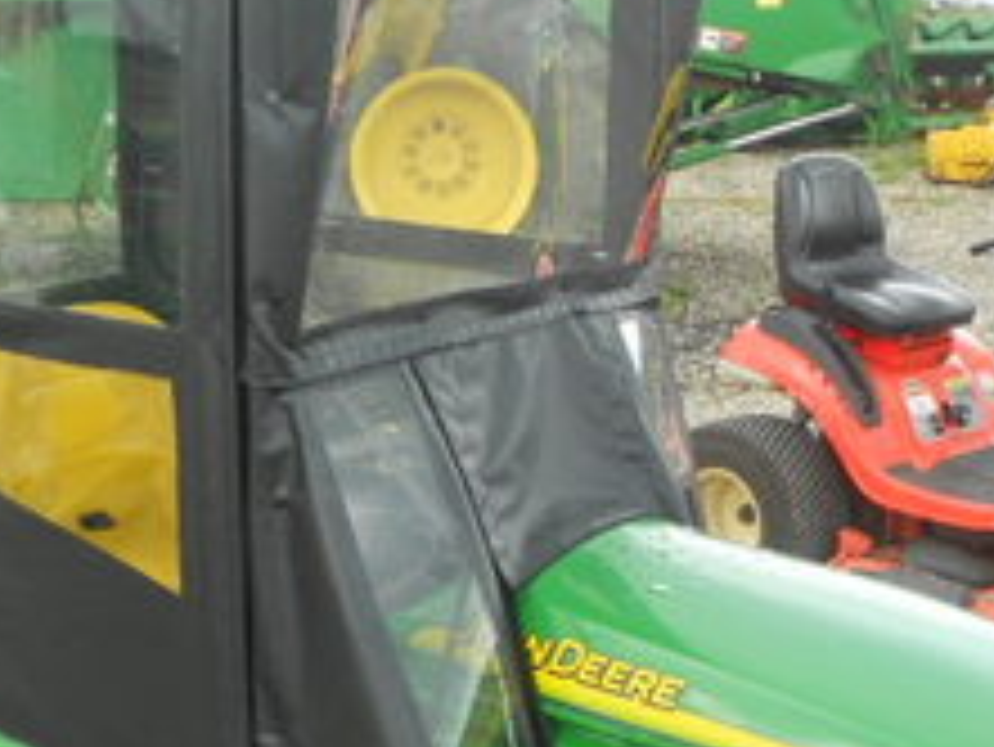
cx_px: 432
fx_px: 1839
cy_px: 558
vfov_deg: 22.7
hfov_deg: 30.2
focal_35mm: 64
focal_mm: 4.6
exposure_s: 1/80
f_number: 3.2
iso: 80
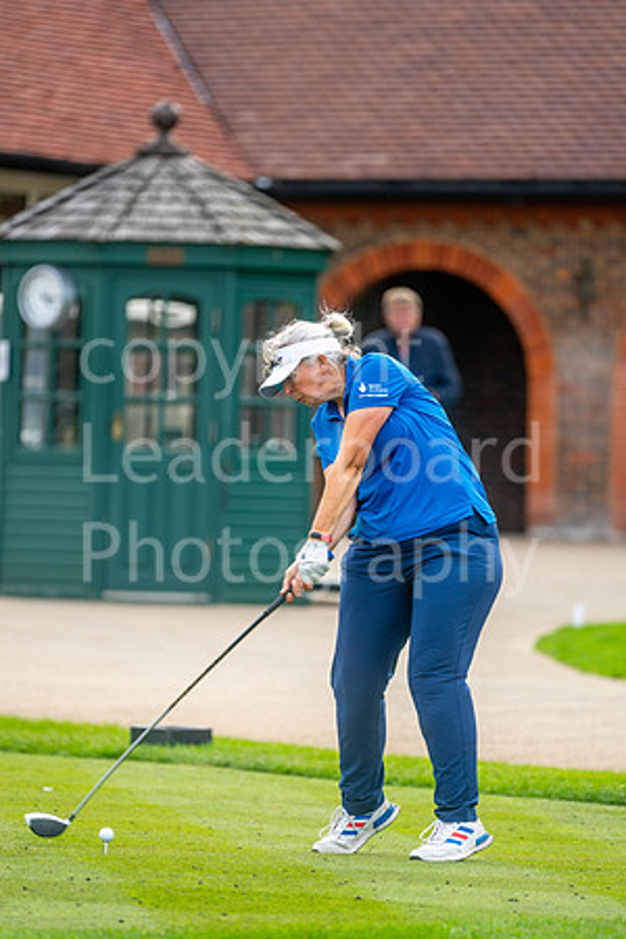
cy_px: 470
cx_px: 313
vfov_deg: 6.9
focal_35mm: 300
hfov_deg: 4.6
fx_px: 7824
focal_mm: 300
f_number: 4
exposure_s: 1/1000
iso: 400
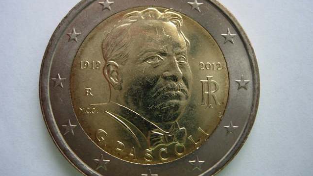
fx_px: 348
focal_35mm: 42
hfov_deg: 48.4
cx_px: 156
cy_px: 83
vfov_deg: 28.3
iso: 118
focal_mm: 7.8
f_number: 2.8
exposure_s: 1/32
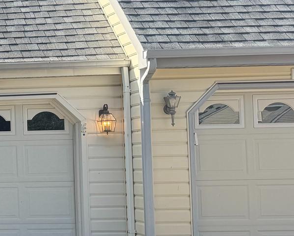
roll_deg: +1.5
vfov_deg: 19.2
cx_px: -196
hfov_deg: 19.4
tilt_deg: +2.8
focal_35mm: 80
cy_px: 130
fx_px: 696
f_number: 1.78
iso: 80
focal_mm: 6.76
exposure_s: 1/1689
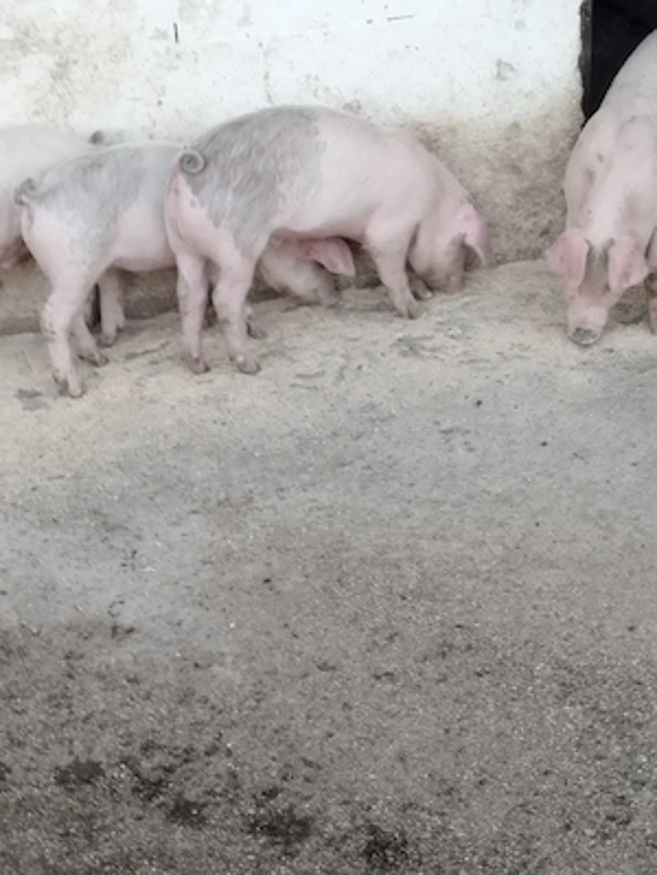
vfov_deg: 69.4
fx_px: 633
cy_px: 438
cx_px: 328
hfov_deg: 54.9
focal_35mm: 25
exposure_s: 1/50
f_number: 1.89
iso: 330
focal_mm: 5.95
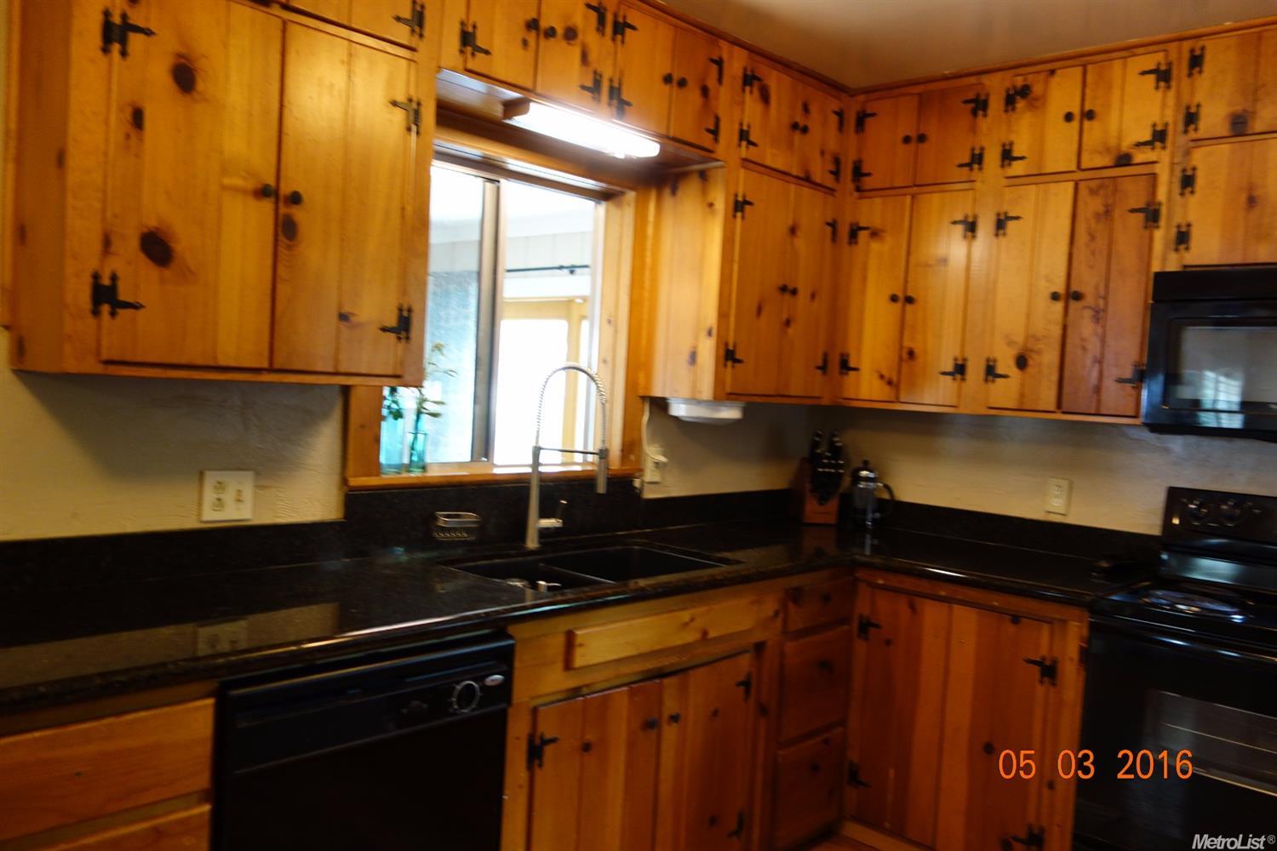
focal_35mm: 28
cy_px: 426
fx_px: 993
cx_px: 638
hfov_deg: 65.5
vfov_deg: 46.4
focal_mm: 10.4
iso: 320
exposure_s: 1/30
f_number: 1.8
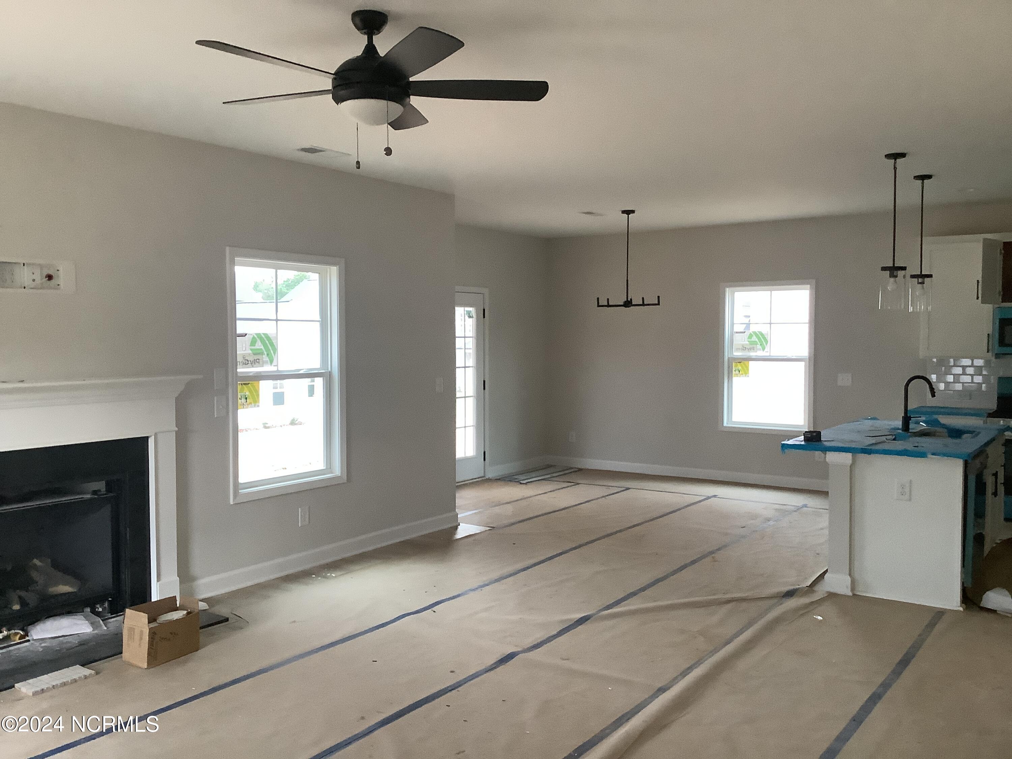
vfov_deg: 45.4
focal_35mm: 31
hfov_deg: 58.4
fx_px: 906
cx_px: 506
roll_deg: +0.3
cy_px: 380
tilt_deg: -0.1
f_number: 2.4
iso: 320
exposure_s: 1/60
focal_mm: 3.3
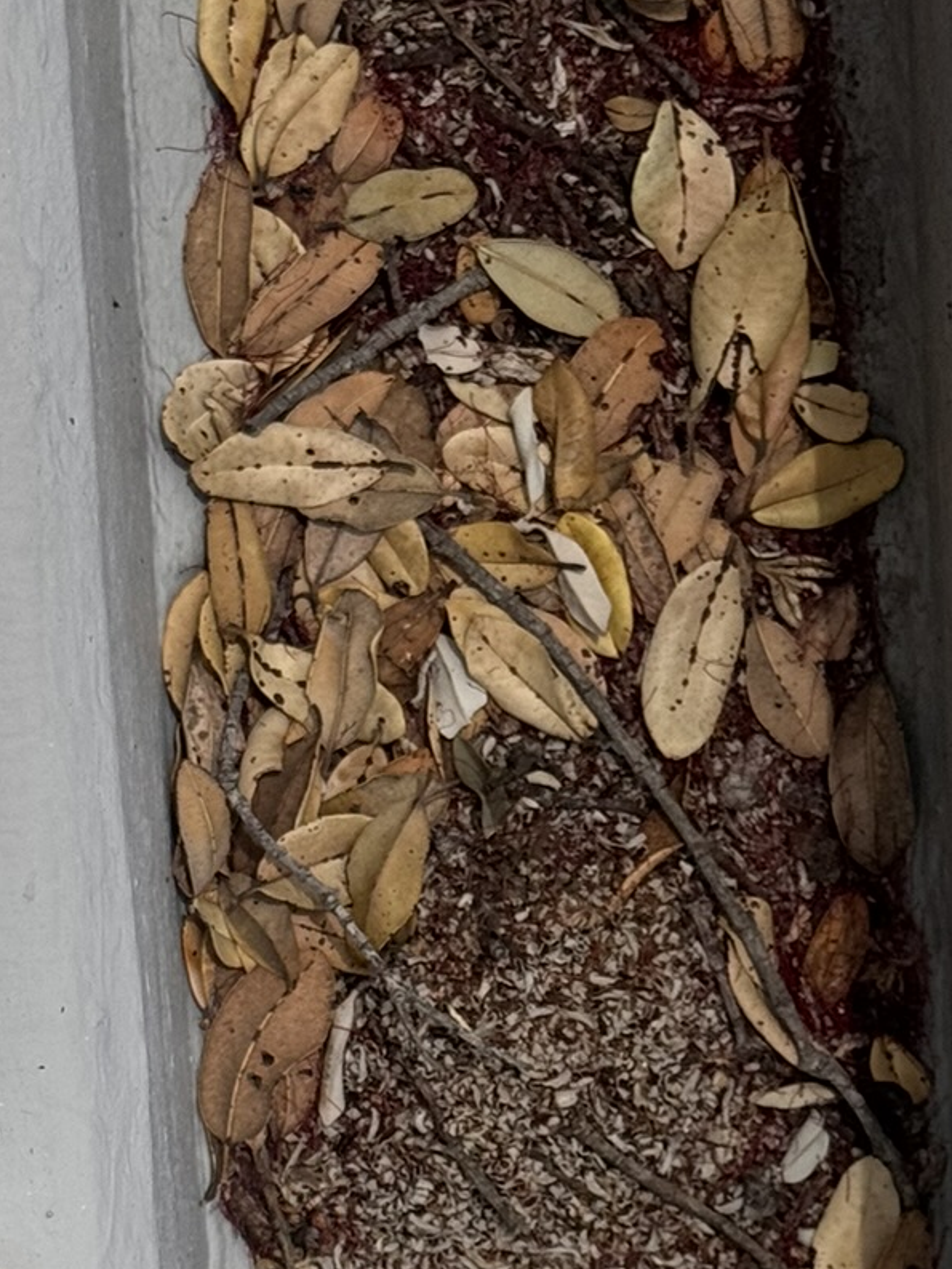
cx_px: 341
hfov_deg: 11.9
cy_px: 1005
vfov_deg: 15.8
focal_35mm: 124
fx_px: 4546
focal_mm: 6.76
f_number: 1.78
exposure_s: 1/12500
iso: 64
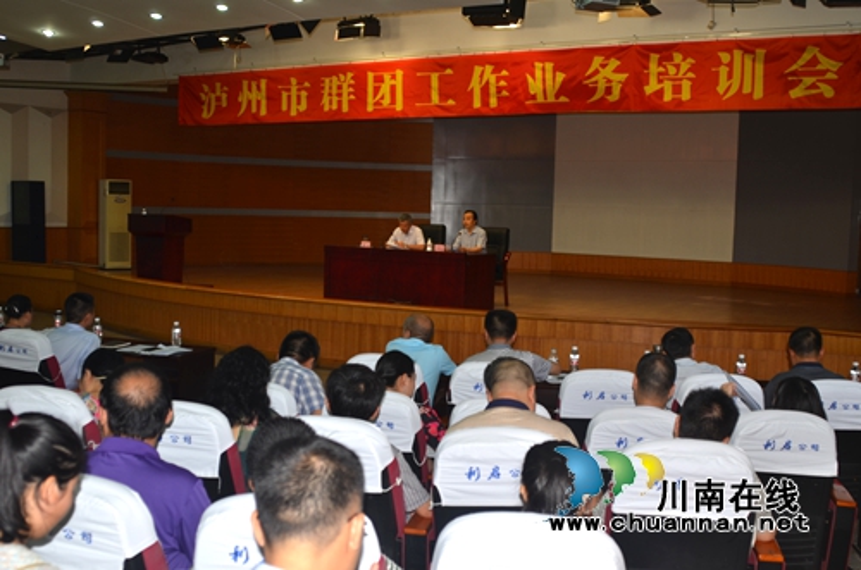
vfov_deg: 31.7
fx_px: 1002
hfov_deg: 46.5
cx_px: 430
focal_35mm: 42
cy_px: 285
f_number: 3.5
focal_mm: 28
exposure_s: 1/60
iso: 100
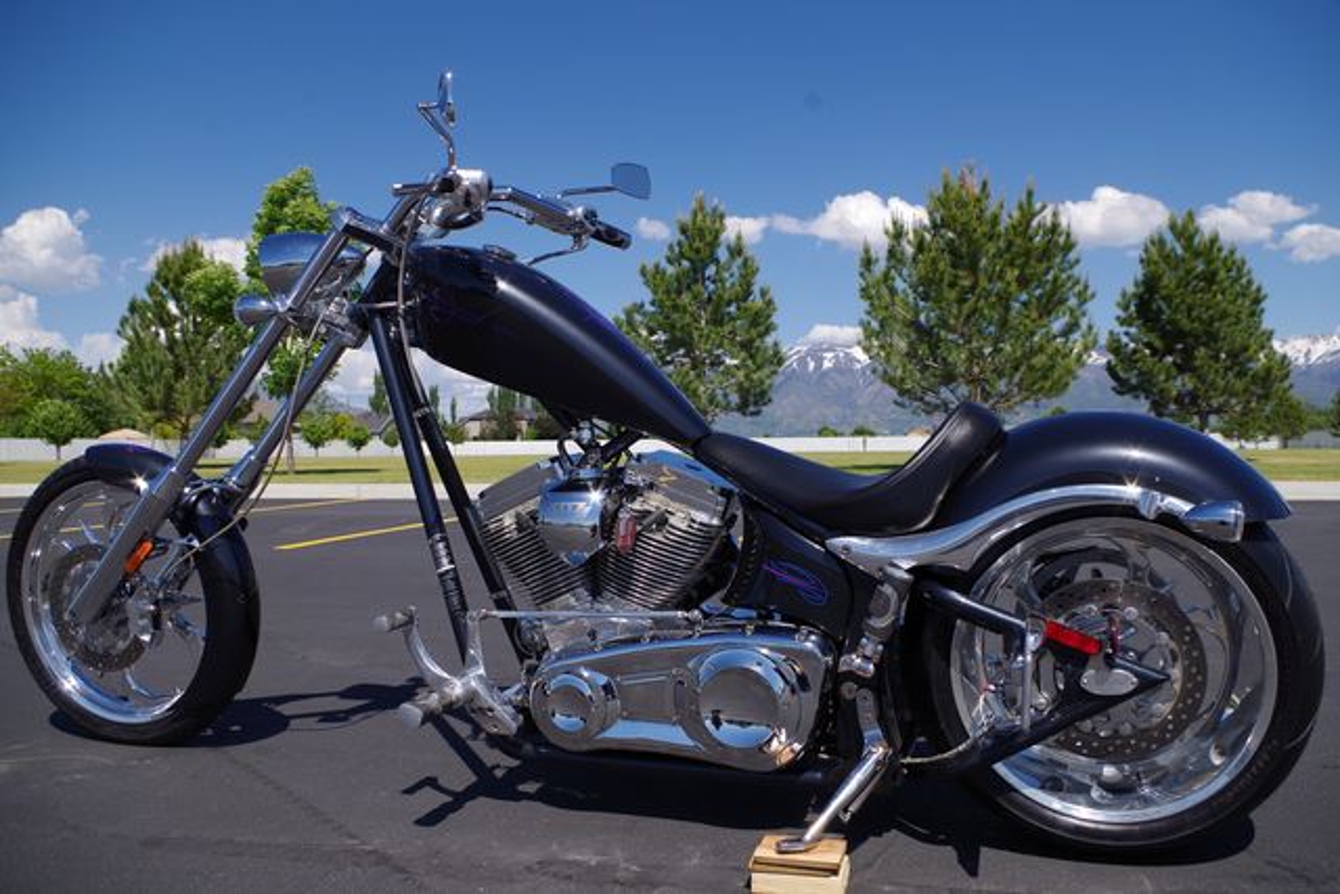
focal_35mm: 30
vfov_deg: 43.6
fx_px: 1117
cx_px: 670
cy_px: 447
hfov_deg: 61.9
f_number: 8
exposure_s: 1/400
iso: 100
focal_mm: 20
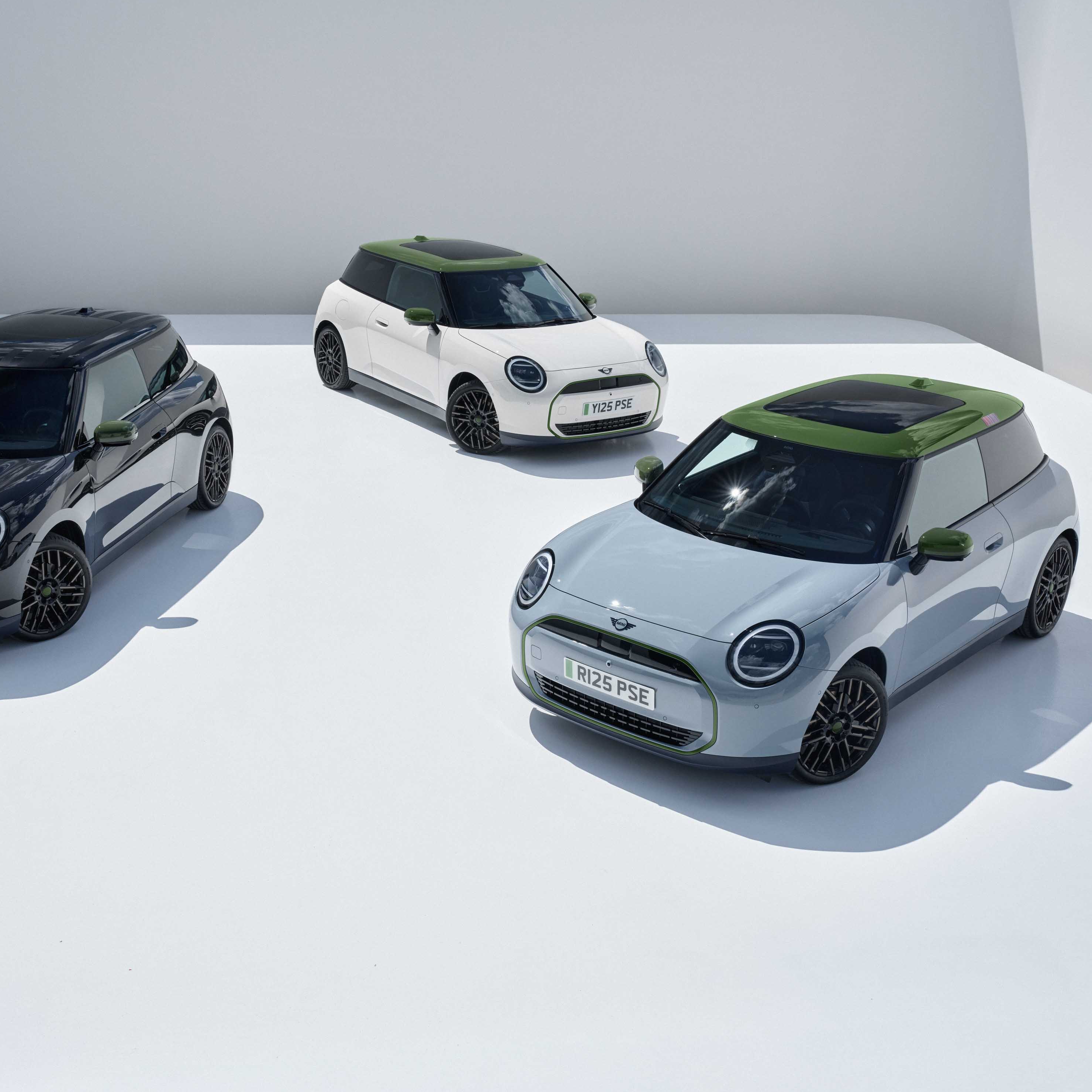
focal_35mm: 43
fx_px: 1535
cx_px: 411
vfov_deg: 39.2
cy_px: 550
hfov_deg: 38.9
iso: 1600
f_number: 16
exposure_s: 1/320
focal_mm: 45
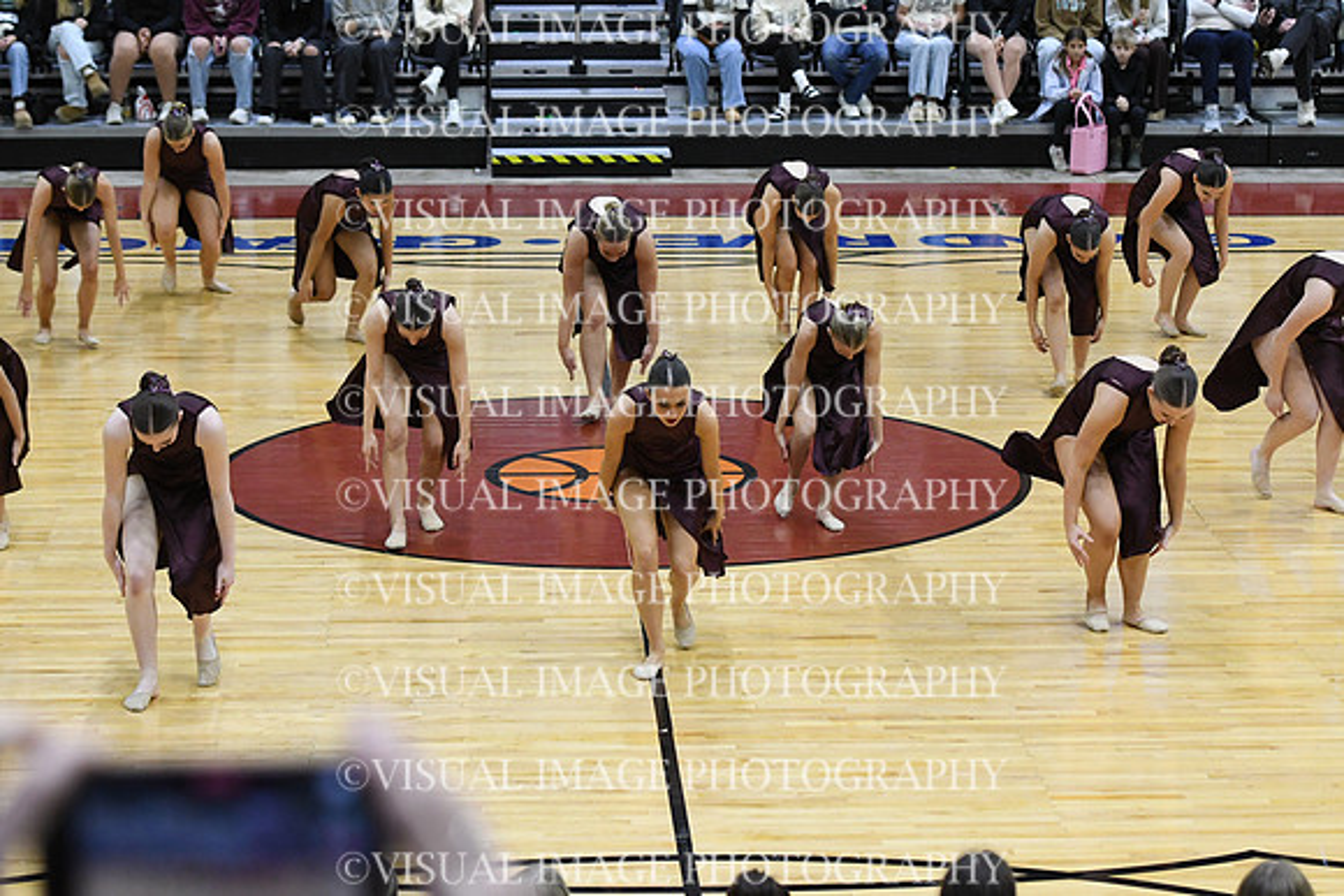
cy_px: 448
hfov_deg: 19.5
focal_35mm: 105
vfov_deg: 13.0
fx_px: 3921
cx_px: 672
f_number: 3.5
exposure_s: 1/400
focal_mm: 70
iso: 4000
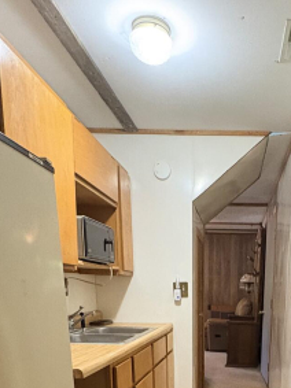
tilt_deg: -14.4
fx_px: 370
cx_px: 229
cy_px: 383
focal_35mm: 33
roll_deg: -1.0
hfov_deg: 41.2
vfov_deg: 46.8
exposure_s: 1/60
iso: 640
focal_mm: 2.22
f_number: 2.2
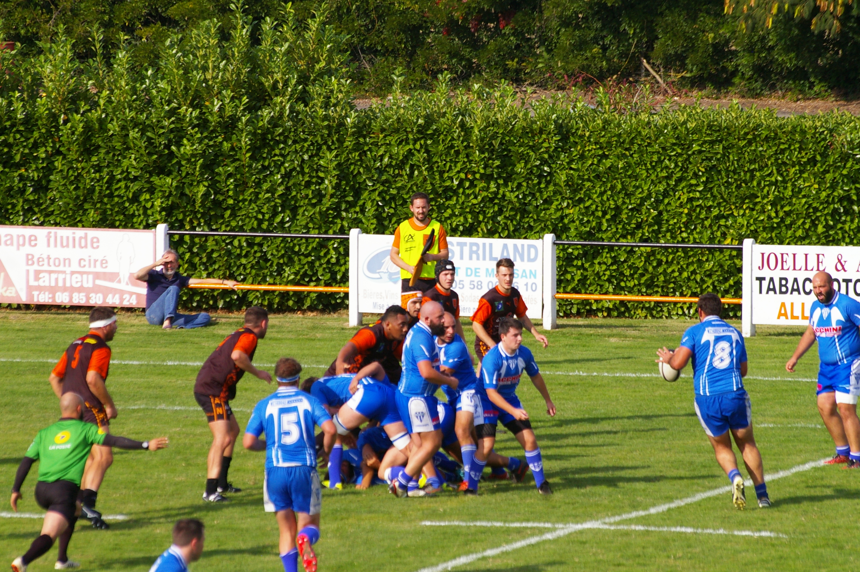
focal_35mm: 407
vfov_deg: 3.4
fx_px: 9714
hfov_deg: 5.1
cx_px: 453
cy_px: 272
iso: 400
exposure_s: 1/750
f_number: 8
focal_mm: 240
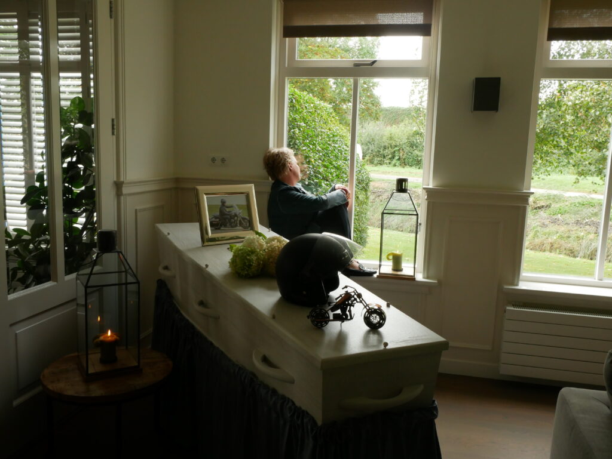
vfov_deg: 46.8
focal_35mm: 30
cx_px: 306
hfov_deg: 59.9
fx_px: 531
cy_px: 230
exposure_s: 1/60
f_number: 10
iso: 1250
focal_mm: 15
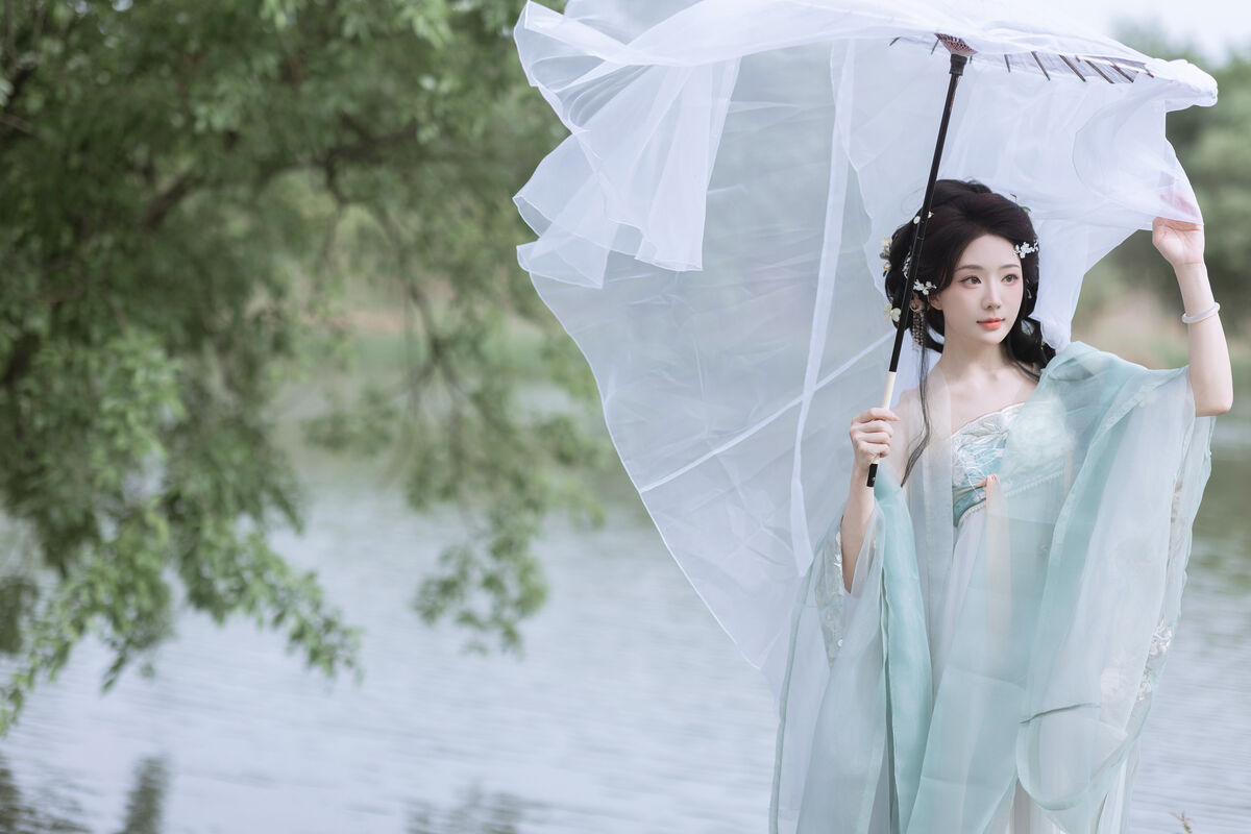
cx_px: 626
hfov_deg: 23.9
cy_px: 417
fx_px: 2954
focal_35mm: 85
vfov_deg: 16.1
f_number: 2
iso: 100
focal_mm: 85
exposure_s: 1/2000
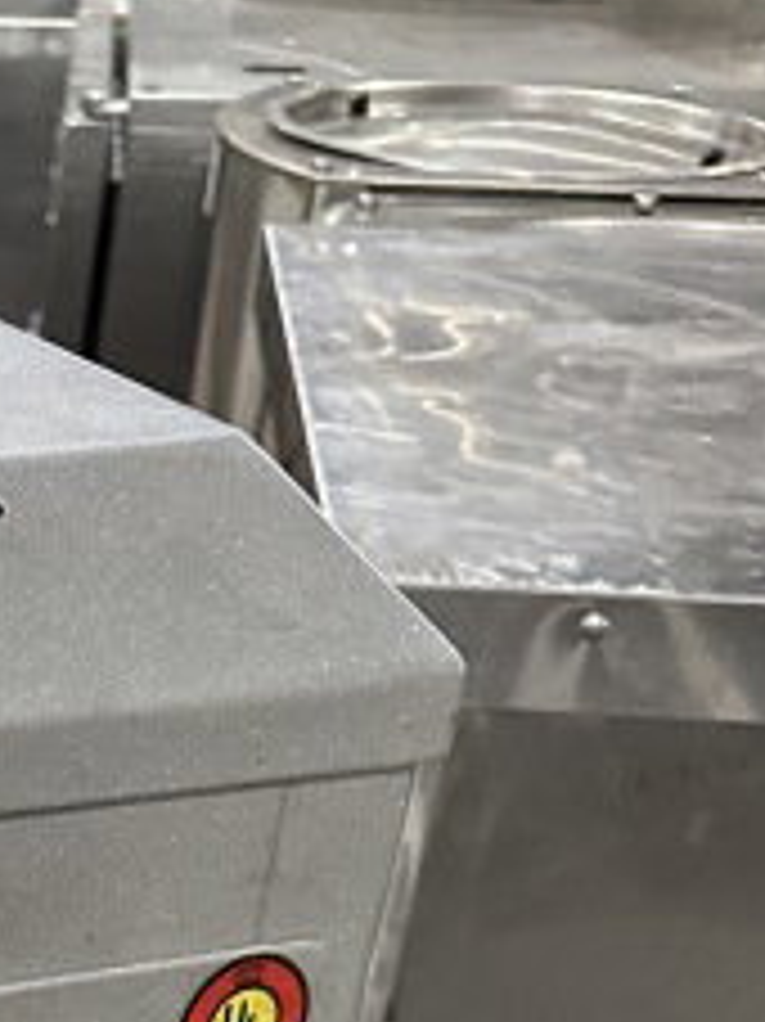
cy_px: 1808
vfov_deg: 18.3
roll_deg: -0.2
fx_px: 2536
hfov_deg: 15.2
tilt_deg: -38.6
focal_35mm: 86
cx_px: -544
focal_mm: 6.86
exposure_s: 1/60
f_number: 1.78
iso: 500
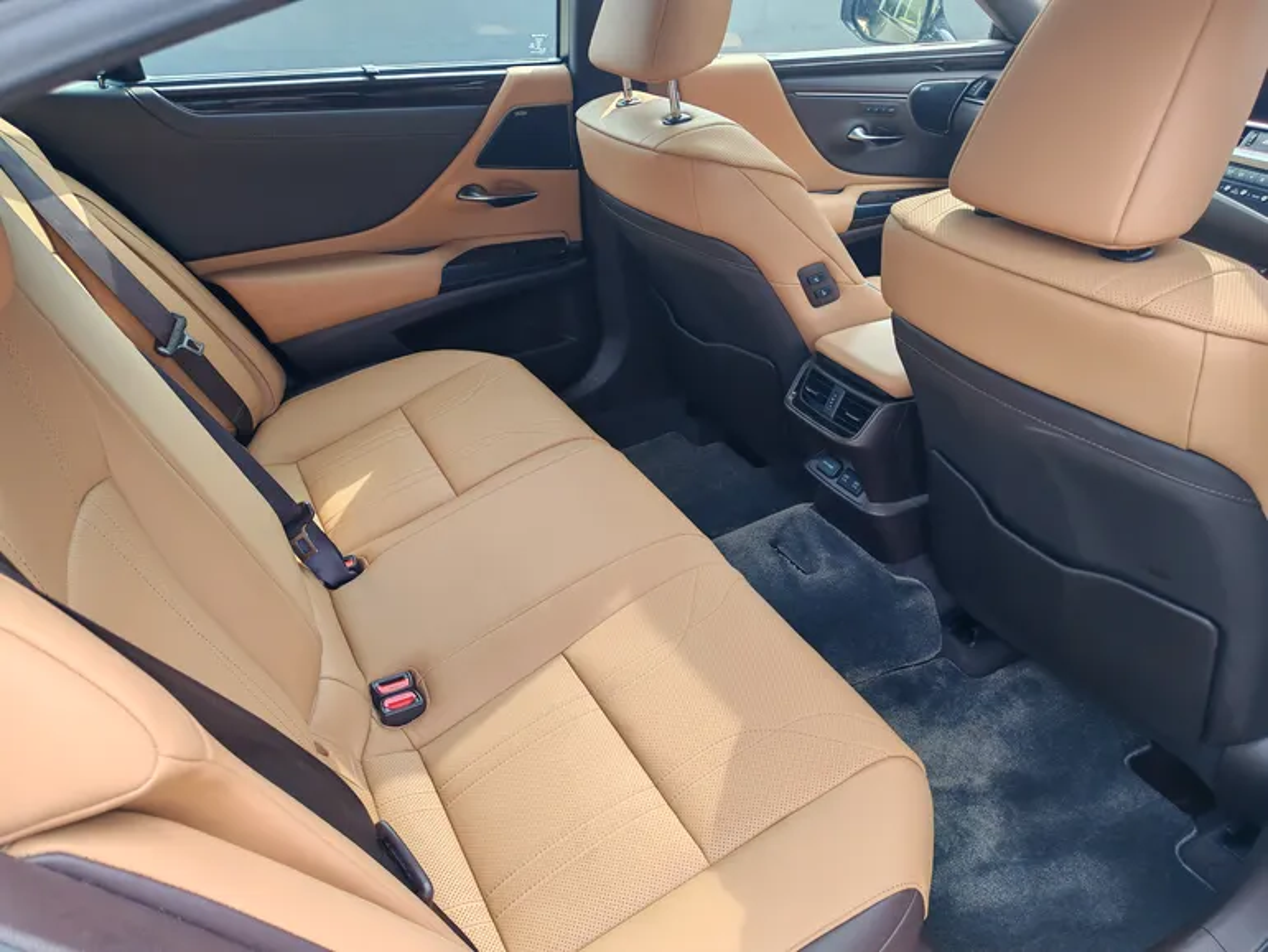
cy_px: 476
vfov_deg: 51.4
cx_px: 634
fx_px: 989
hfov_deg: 65.3
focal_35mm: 27
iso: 50
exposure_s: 1/130
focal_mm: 5.52
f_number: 1.95
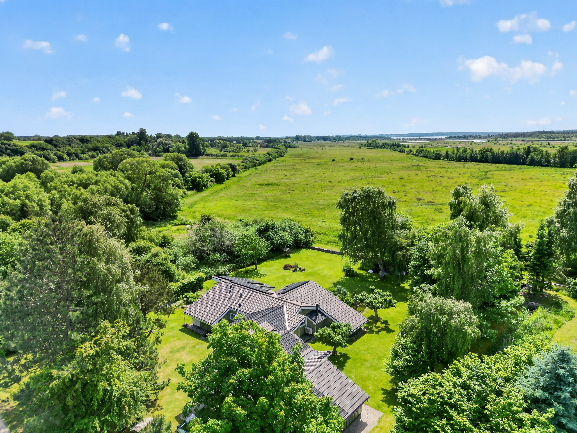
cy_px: 216
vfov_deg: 56.8
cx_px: 288
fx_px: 400
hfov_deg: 71.6
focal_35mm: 24
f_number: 1.7
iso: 100
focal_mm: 6.7
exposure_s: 1/4000
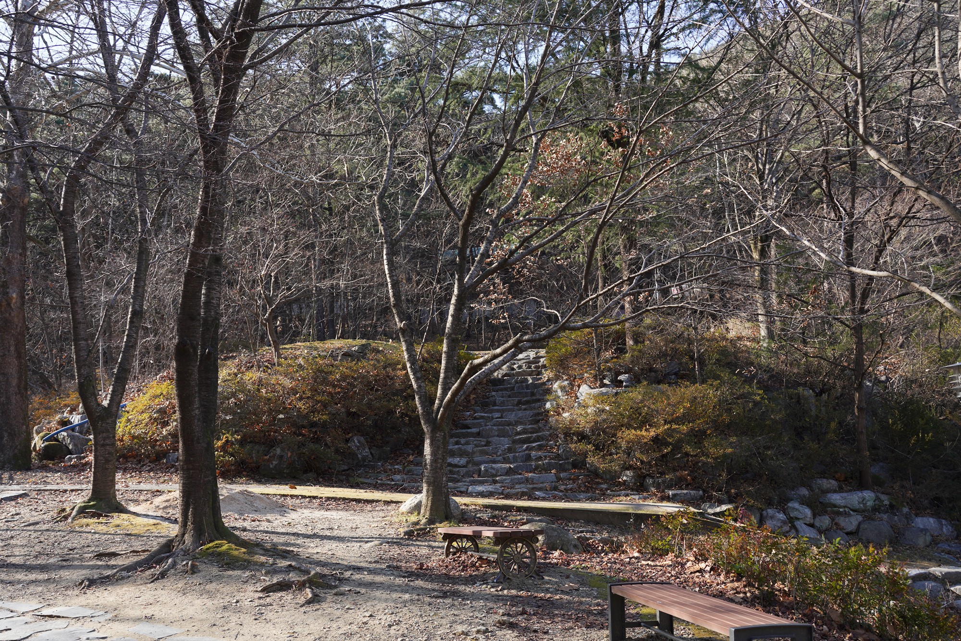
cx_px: 480
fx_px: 934
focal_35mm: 35
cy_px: 320
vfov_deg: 37.9
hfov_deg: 54.4
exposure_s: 1/100
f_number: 10
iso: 200
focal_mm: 35
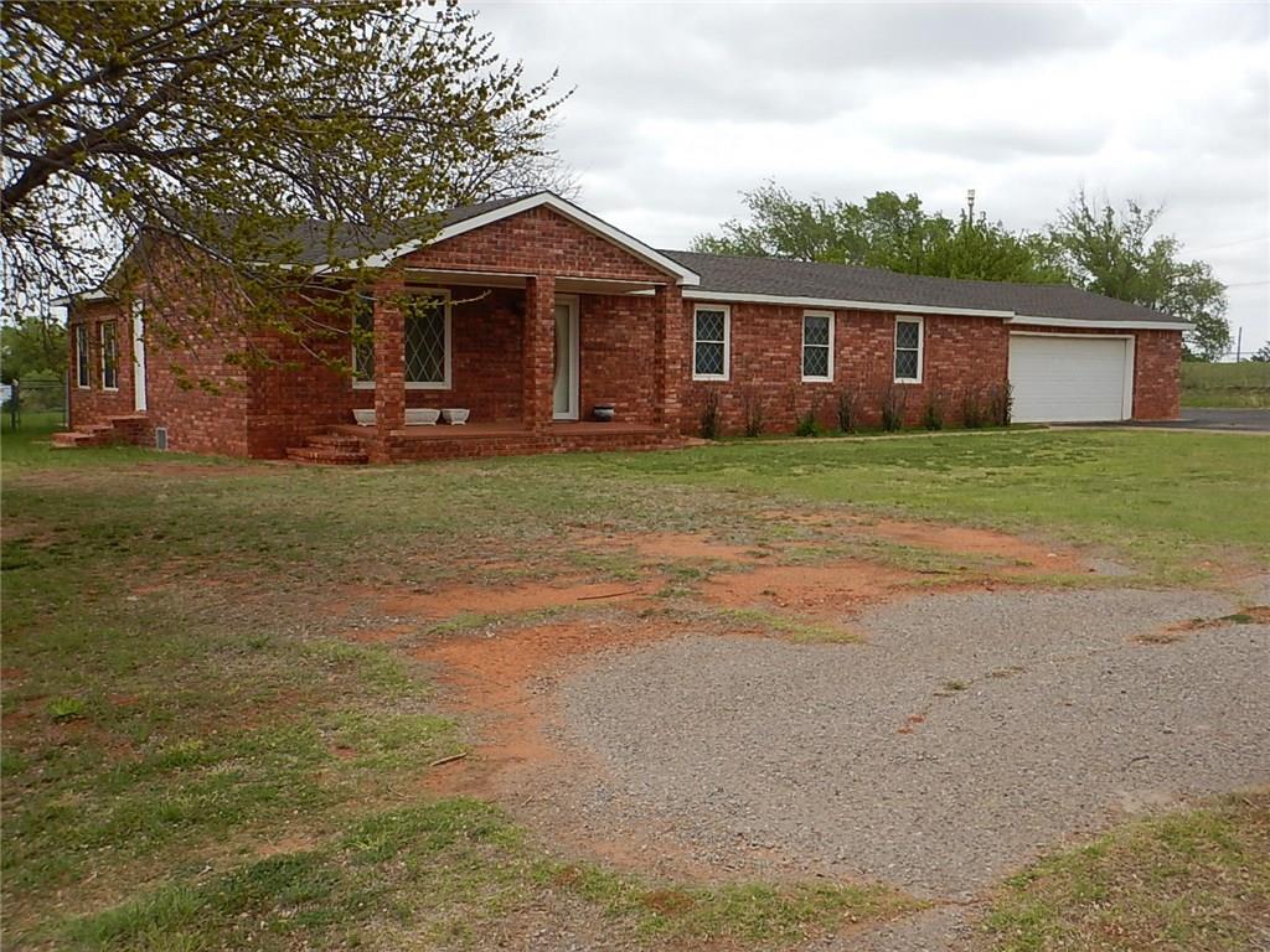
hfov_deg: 54.0
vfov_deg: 41.8
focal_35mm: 34
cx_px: 635
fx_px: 1247
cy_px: 476
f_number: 4.2
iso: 125
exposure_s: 1/400
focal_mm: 6.1
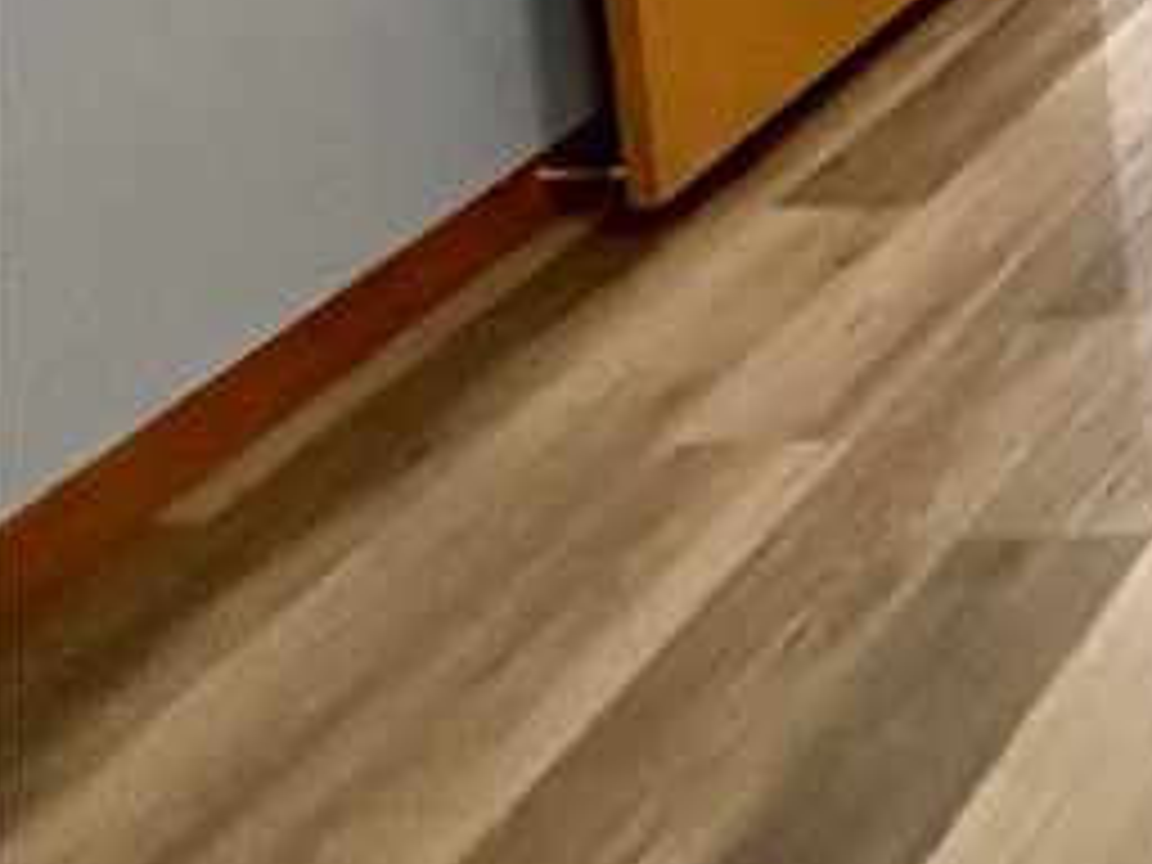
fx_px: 1864
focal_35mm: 56
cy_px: -792
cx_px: 2295
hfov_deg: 19.4
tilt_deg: -5.8
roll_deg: -0.2
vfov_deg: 18.6
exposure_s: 1/60
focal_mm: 2.22
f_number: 2.2
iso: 800
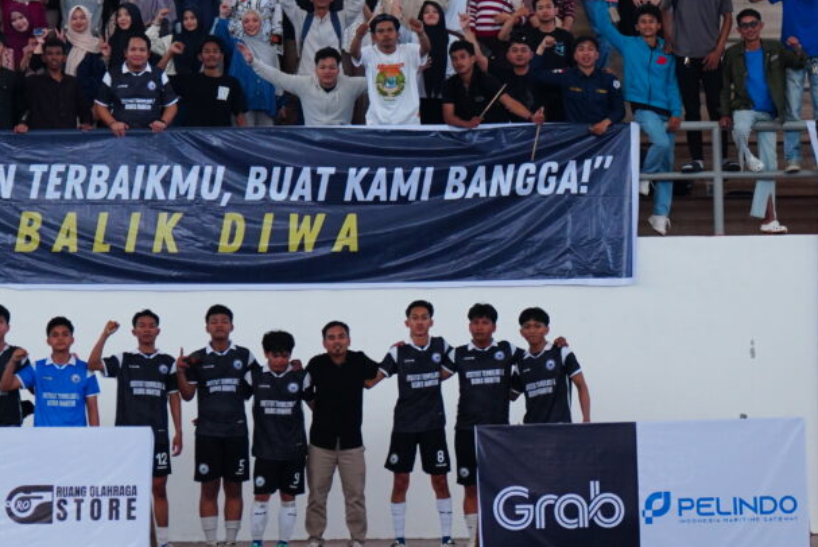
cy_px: 150
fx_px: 4026
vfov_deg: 7.8
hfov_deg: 11.6
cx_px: 276
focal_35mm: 177
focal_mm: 70
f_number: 2.8
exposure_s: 1/500
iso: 2000
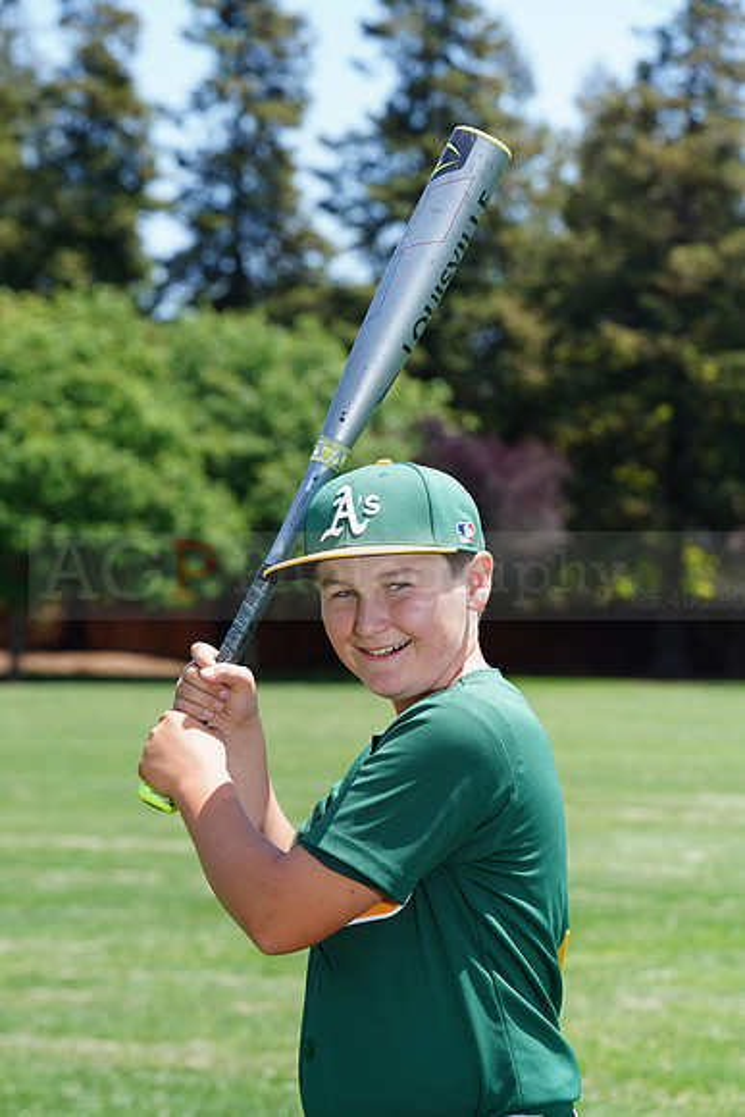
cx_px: 372
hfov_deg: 9.4
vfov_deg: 14.1
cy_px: 558
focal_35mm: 146
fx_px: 4529
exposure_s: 1/200
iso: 200
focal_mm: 146
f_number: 9
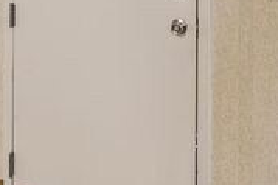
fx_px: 324
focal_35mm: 42
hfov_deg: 46.1
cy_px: -37
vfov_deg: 27.9
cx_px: 106
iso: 200
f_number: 6.3
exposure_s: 1/6
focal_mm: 10
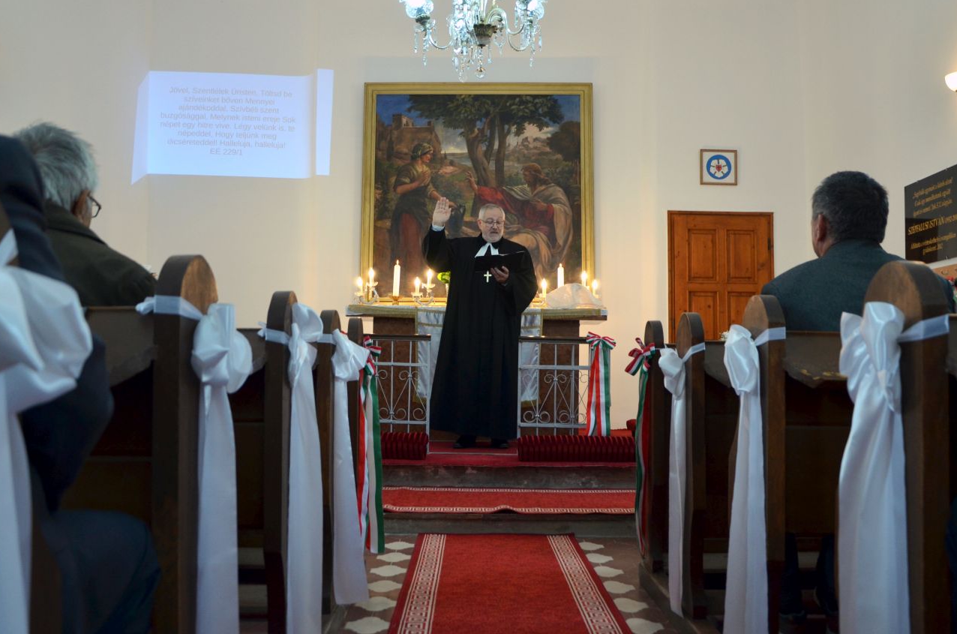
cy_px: 297
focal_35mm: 35
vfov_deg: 38.1
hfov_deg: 55.1
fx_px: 916
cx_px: 478
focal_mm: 21
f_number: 3.8
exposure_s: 1/80
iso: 500
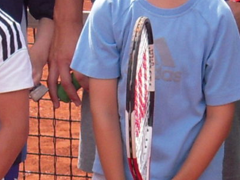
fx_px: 2599
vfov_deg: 4.0
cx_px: 126
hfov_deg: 5.3
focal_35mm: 375
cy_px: 89
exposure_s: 1/400
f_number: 3.9
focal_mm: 10.5
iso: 100
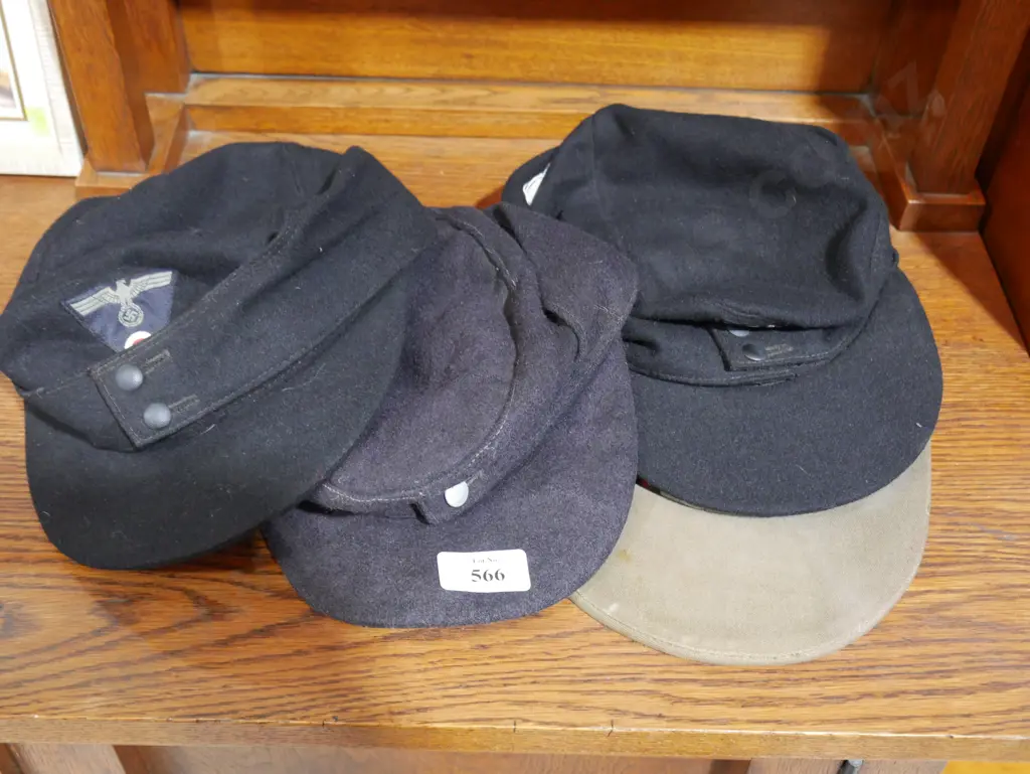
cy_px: 387
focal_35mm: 40
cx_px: 515
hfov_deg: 46.8
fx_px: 1191
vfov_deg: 36.0
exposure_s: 1/60
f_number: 4.4
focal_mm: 20
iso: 2000
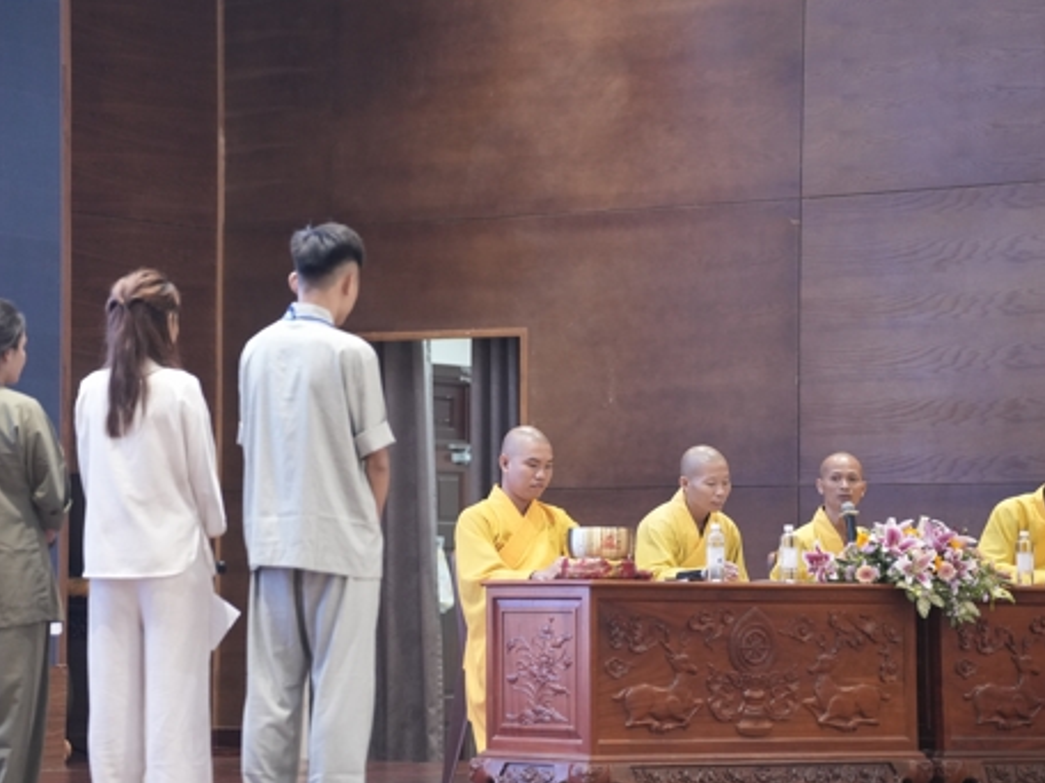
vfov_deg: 10.8
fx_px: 4136
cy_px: 438
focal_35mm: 137
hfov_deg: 14.4
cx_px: 419
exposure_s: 1/160
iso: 4000
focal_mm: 100
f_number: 2.8
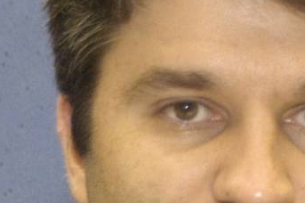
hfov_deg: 7.8
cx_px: 203
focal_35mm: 264
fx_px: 2237
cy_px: 430
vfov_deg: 5.1
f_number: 3.8
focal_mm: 27
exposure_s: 1/60
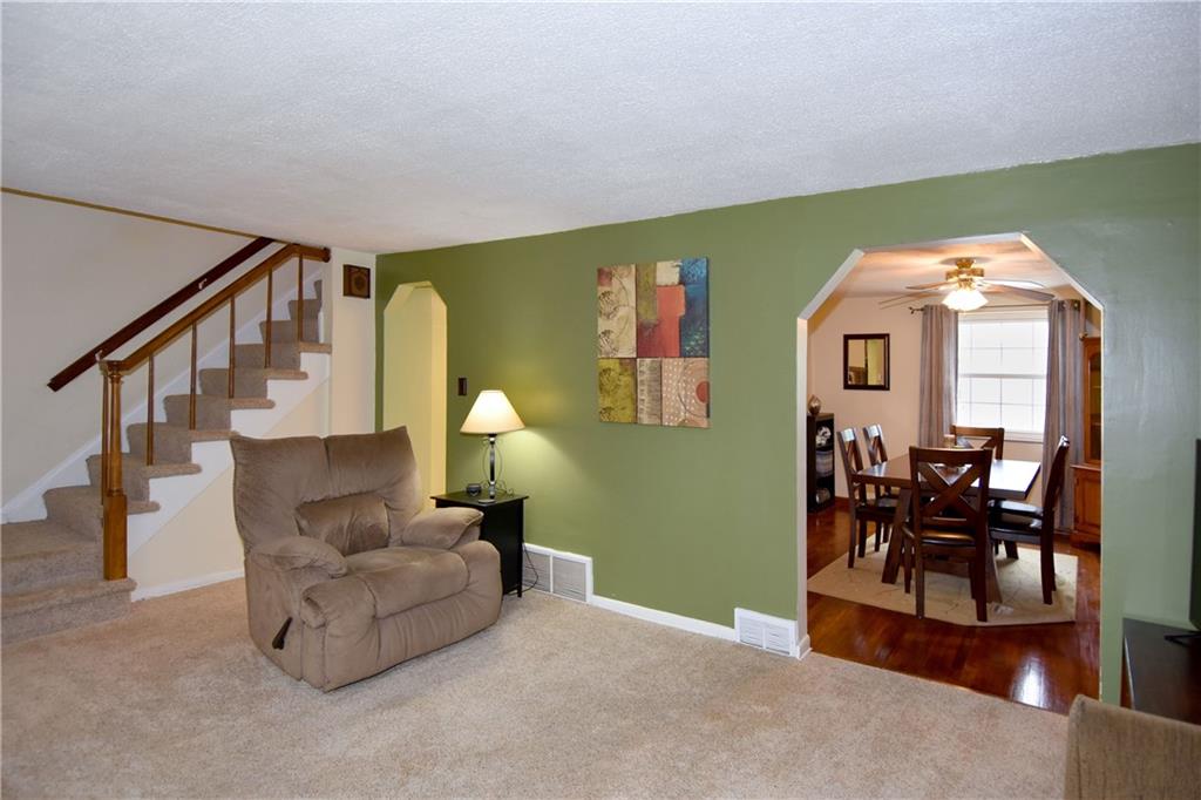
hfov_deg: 90.0
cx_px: 600
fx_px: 600
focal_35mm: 18
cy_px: 400
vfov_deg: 67.3
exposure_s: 1/60
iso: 560
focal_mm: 12
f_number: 4
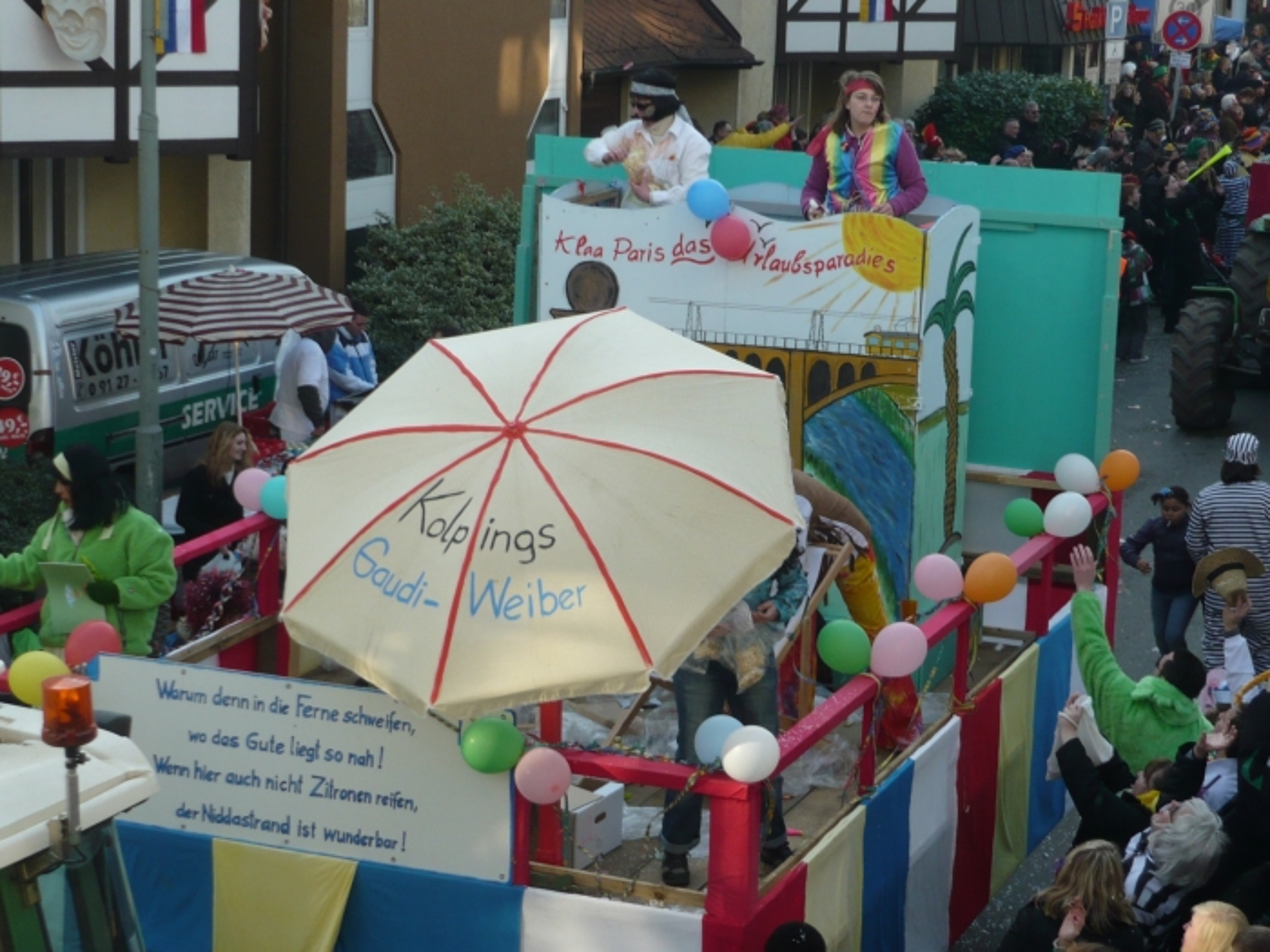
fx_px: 2715
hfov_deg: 26.3
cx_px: 635
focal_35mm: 74
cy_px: 476
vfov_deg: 19.9
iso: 100
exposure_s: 1/200
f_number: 3.5
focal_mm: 9.6
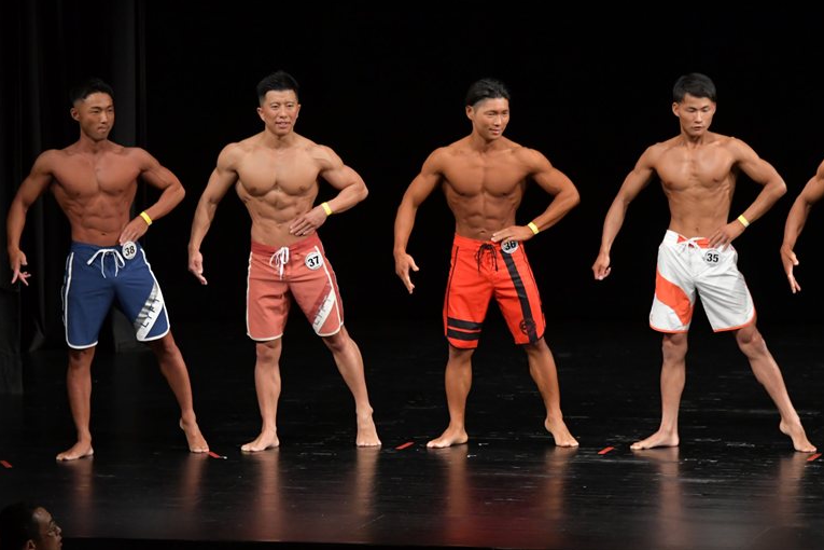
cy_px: 273
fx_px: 5562
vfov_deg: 5.7
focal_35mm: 243
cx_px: 412
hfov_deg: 8.5
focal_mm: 160
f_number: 5.6
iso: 3200
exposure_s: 1/400
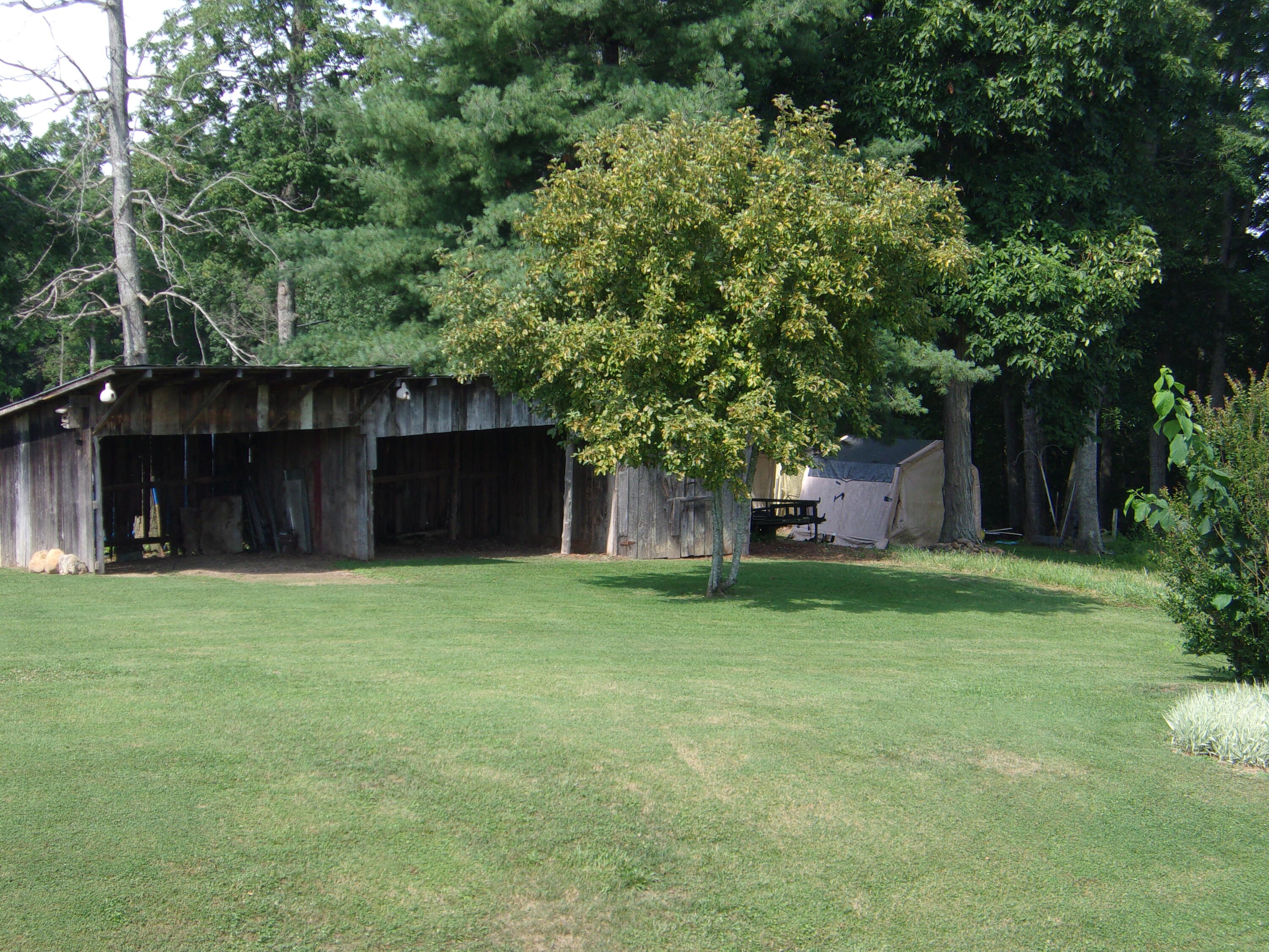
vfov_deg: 27.5
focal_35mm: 53
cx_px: 634
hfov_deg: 36.2
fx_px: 1943
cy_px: 476
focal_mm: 9.4
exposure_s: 1/240
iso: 80
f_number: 4.2
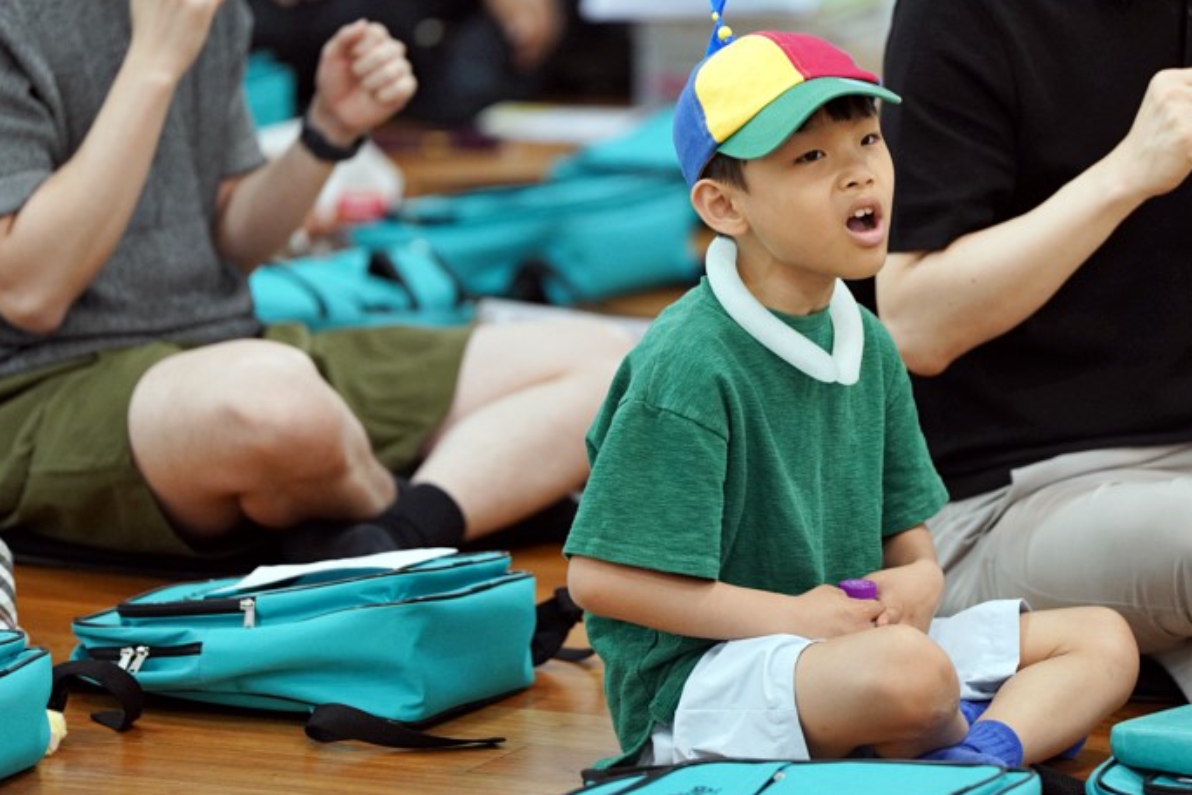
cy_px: 307
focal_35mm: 263
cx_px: 741
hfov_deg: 7.8
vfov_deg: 5.2
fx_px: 8708
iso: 2000
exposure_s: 1/250
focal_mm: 200
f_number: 2.8
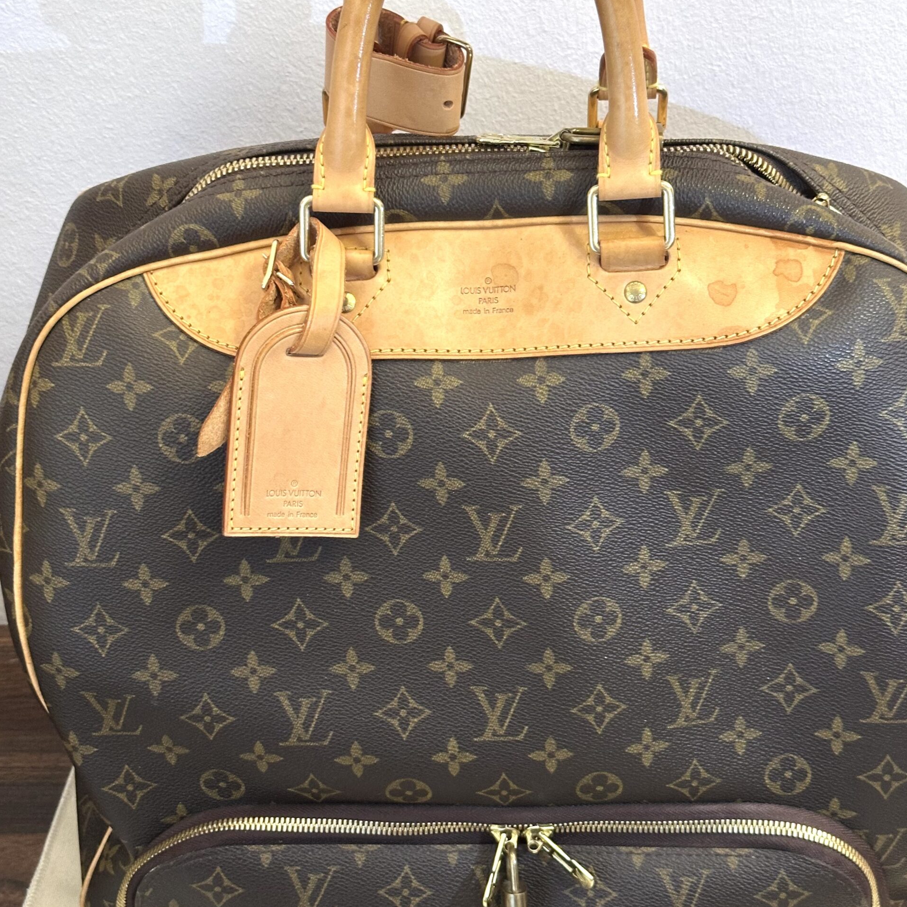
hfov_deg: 30.0
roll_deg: +3.9
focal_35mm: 57
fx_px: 1690
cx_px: 456
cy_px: 478
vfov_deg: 30.0
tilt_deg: -32.0
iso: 250
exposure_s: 1/50
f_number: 1.78
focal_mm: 6.86
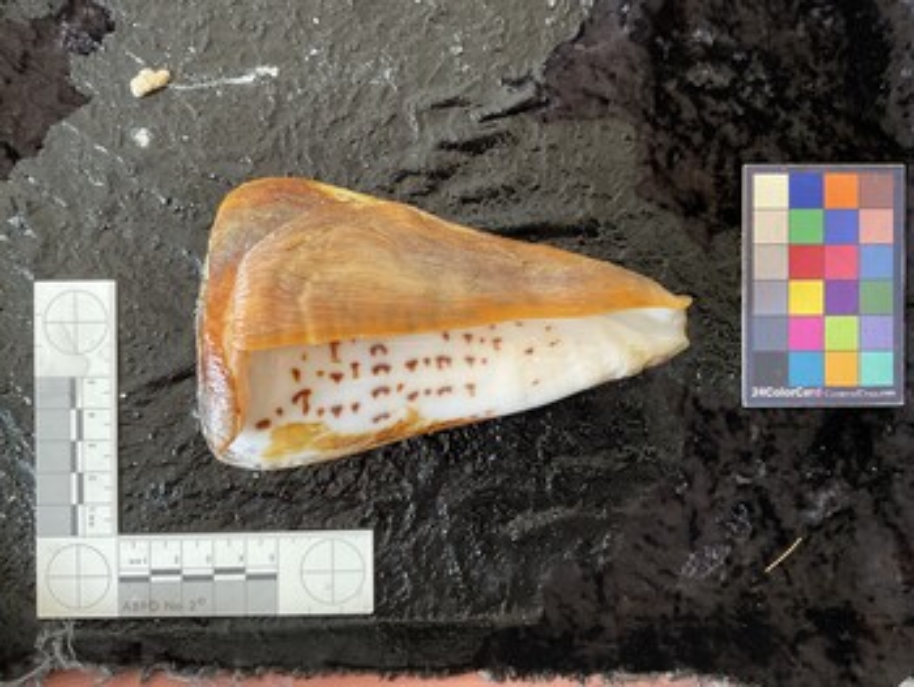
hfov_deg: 61.6
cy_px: 344
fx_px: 766
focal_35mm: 29
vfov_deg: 48.3
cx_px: 457
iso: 125
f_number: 1.8
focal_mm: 3
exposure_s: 1/60
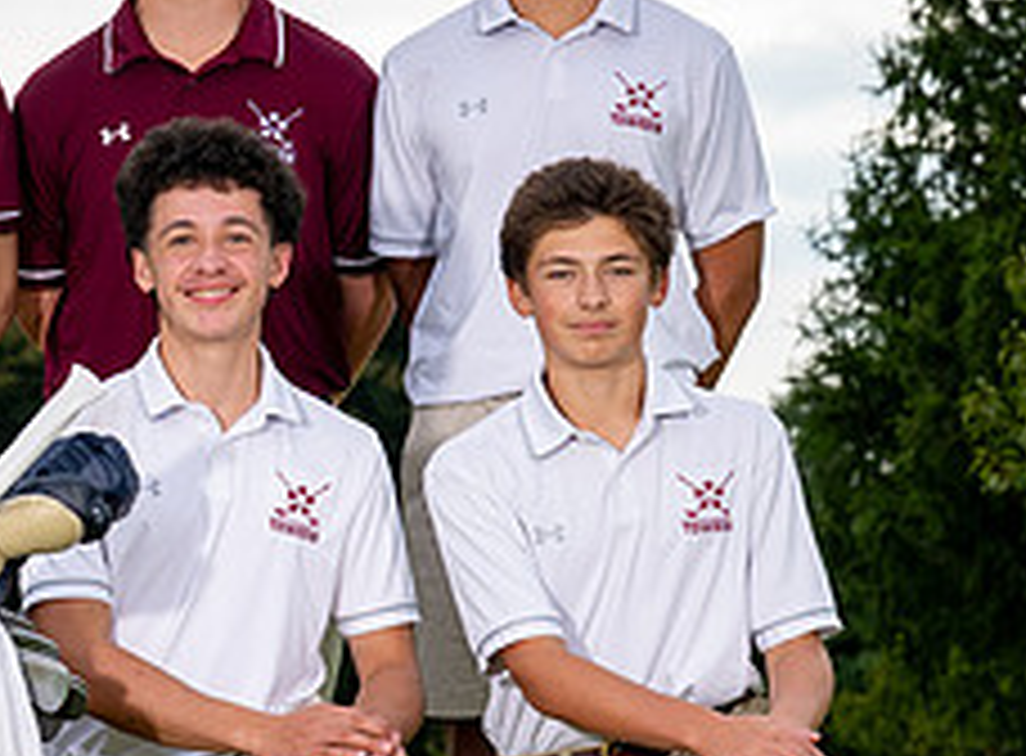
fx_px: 8983
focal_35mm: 305
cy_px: 325
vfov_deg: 4.8
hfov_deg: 6.5
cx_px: -26
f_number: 6.3
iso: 160
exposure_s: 1/320
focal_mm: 74
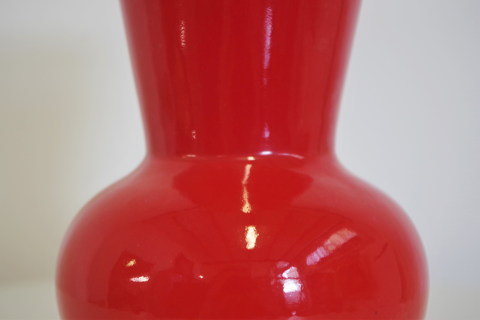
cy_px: 160
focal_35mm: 57
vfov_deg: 23.8
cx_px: 240
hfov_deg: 35.1
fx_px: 760
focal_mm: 37.5
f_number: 4.5
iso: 800
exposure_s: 1/80
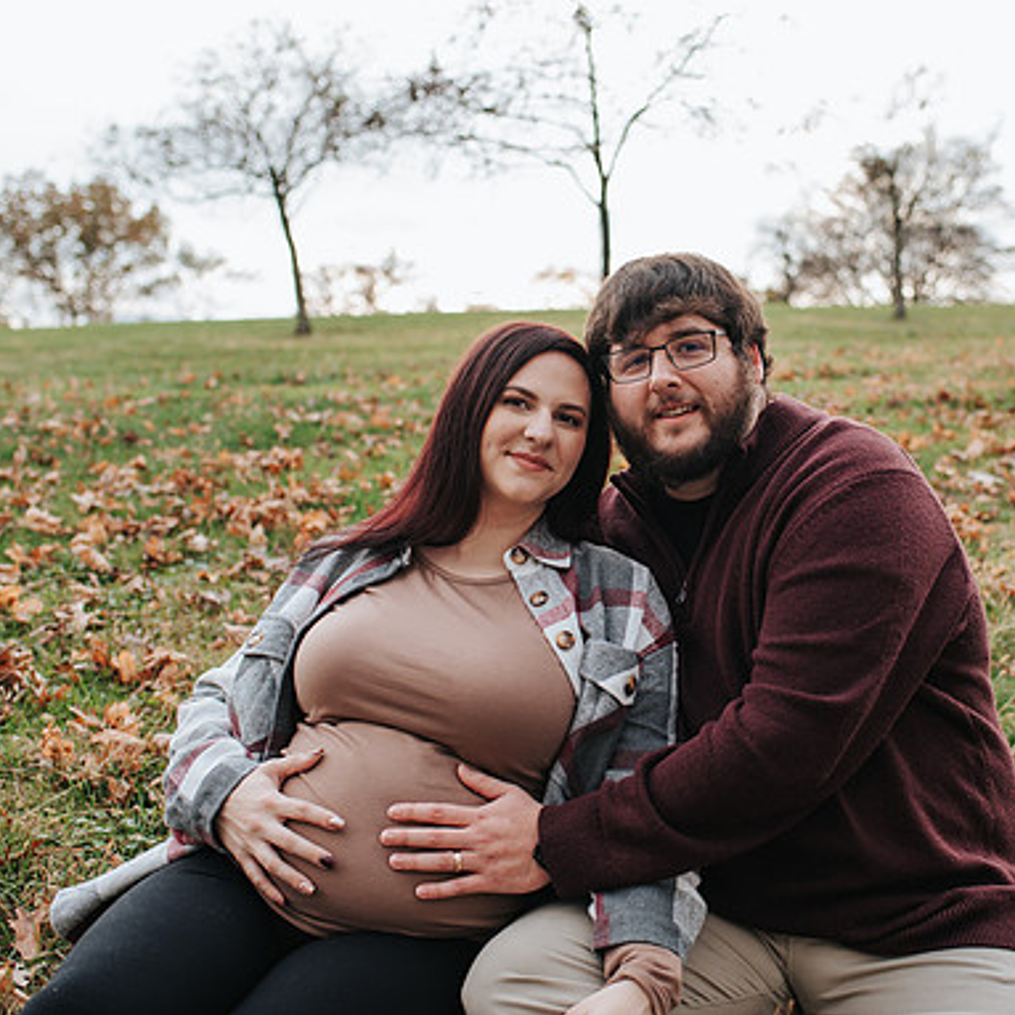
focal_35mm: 49
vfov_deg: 34.7
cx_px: 646
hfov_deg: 34.5
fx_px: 1626
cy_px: 477
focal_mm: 35
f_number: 2.8
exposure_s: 1/320
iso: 110
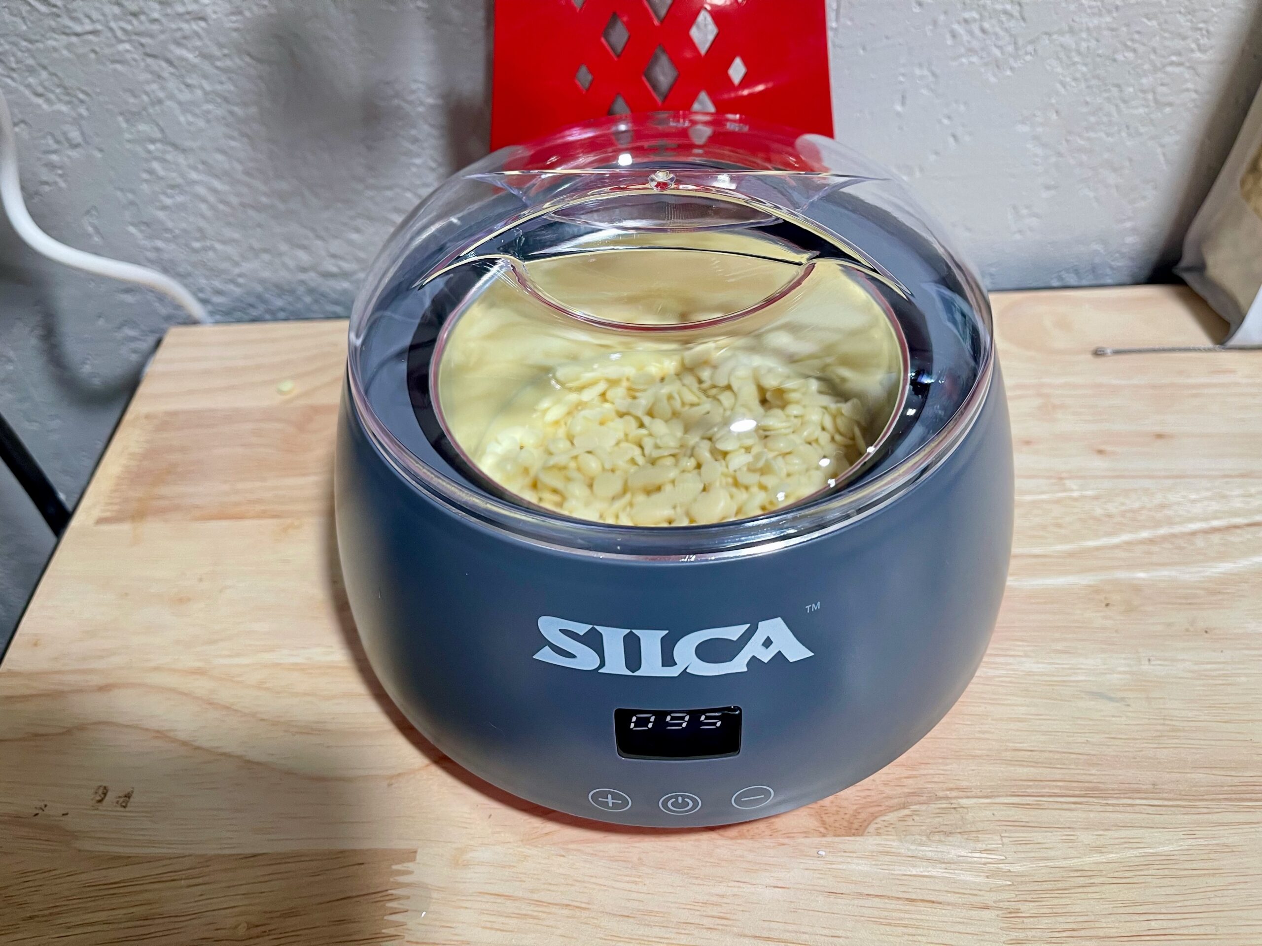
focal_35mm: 25
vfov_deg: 54.9
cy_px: 473
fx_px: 911
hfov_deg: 69.4
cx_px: 631
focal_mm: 5.1
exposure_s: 1/60
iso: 125
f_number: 1.6
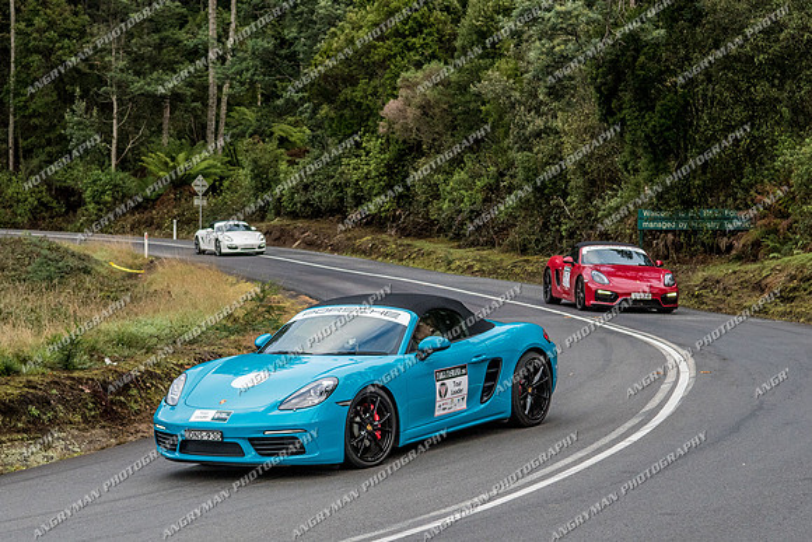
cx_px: 406
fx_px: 1877
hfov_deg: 24.4
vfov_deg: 16.4
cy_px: 334
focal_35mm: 83
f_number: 4
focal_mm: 45
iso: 800
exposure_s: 1/2000
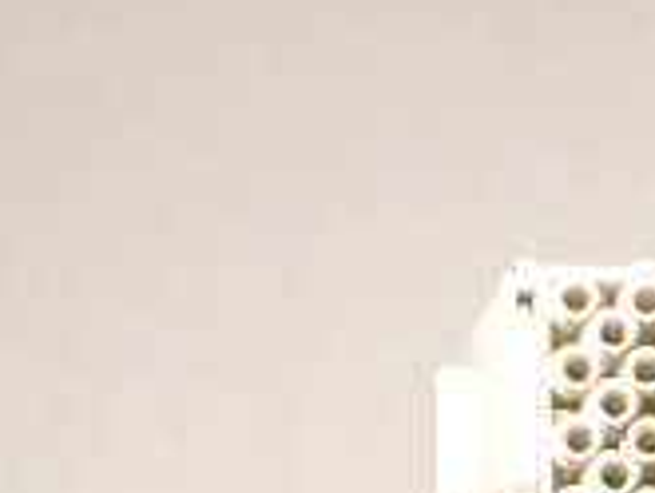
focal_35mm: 325
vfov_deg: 4.5
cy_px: 839
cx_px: 1012
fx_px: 6154
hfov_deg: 6.0
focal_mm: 17.2
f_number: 4.1
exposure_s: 1/200
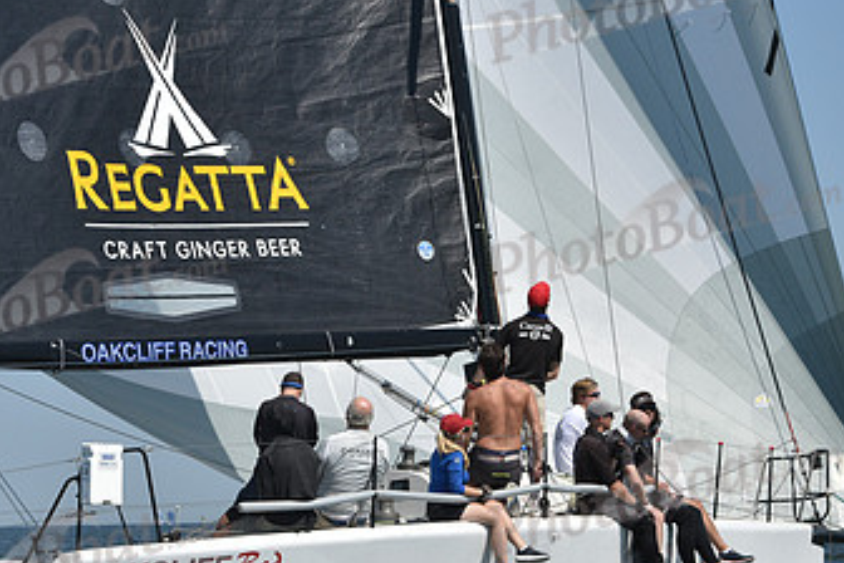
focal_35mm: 176
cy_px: 396
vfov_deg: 7.8
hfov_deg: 11.7
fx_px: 4126
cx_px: 359
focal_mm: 102
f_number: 9
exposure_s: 1/1250
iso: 250
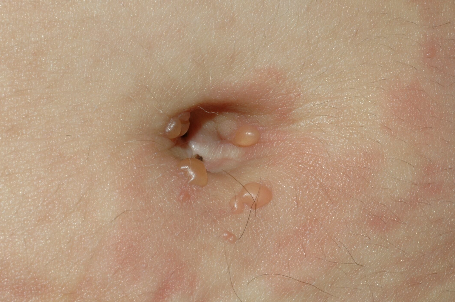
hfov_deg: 18.8
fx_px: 1376
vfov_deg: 12.5
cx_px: 240
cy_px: 156
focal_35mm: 109
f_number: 40
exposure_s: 1/60
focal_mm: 60
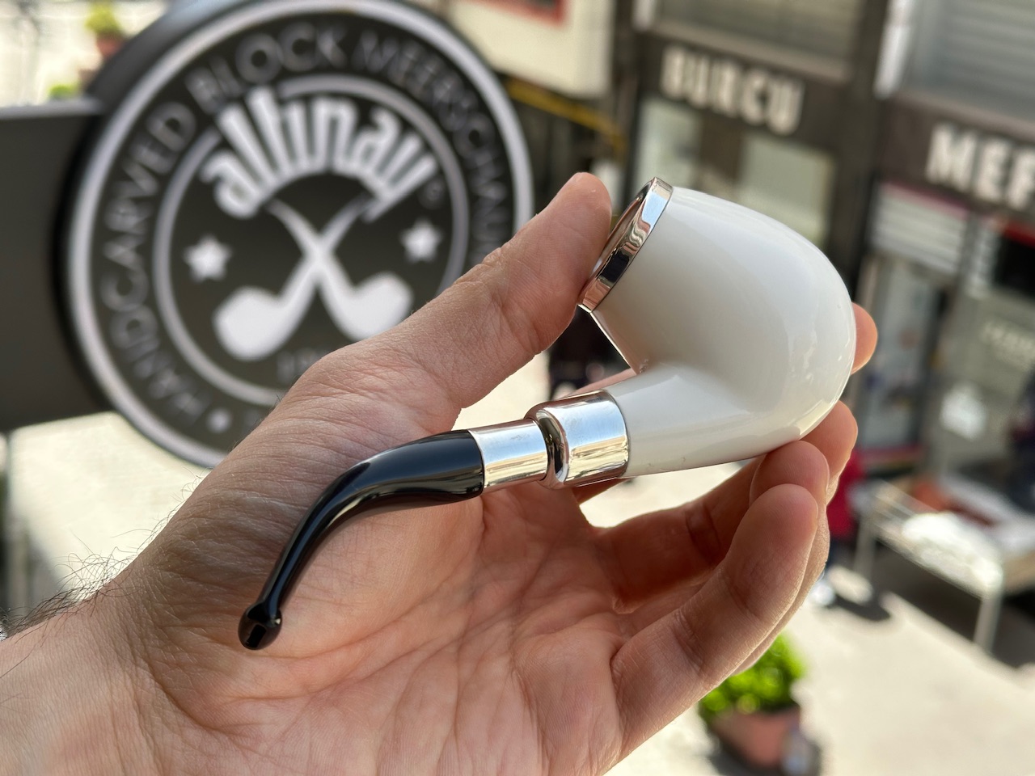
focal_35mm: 48
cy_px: 388
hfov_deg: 39.7
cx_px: 518
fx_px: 1435
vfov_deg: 30.3
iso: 64
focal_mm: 6.86
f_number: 1.78
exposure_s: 1/919
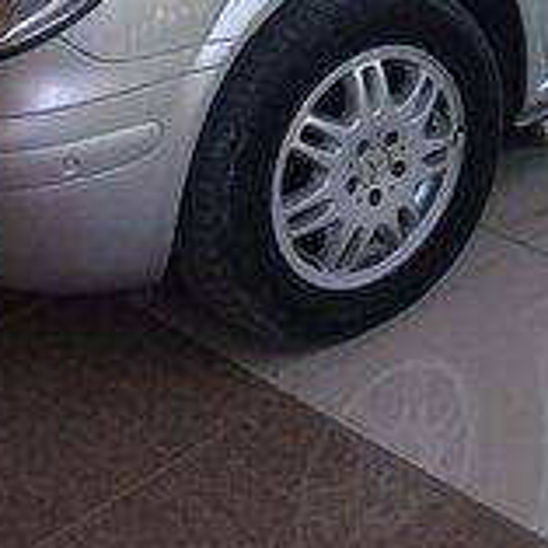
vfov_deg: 19.0
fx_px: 1451
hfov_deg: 20.4
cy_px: -255
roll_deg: +2.7
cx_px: 597
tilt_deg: -13.3
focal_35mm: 81
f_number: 2.2
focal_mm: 4.15
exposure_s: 1/104
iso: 32
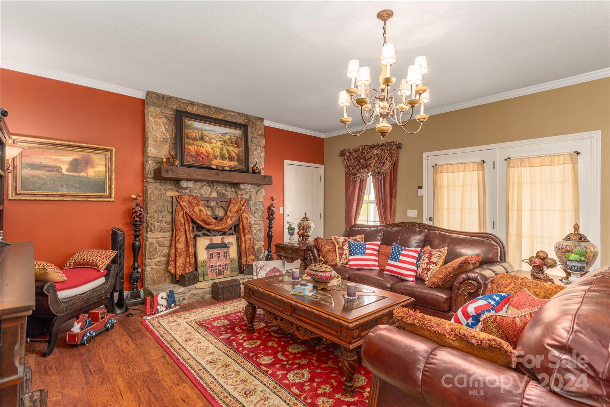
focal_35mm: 17
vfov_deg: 70.5
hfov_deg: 93.3
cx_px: 305
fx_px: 288
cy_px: 204
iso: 320
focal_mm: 17
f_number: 7.1
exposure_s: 1/125
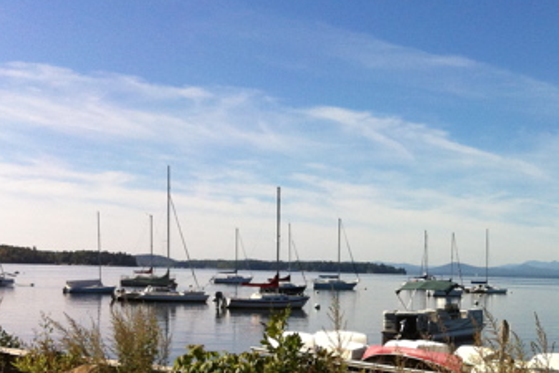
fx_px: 1072
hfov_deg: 28.5
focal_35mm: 69
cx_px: 455
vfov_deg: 19.5
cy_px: 320
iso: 80
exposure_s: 1/2011
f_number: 2.8
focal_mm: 3.85
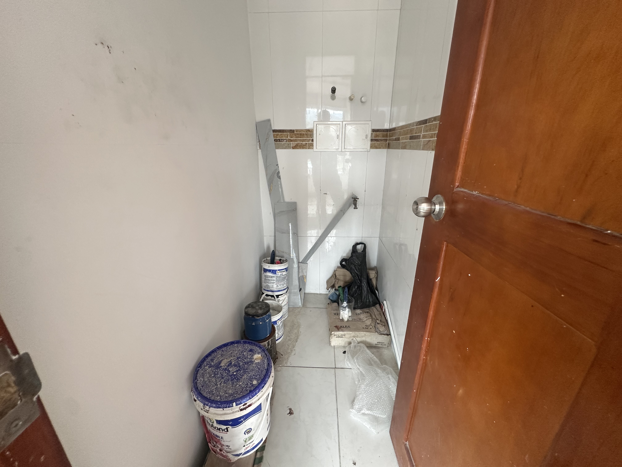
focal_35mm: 14
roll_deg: -1.9
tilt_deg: -18.8
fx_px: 252
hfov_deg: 102.1
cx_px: 311
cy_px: 234
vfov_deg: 85.7
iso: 200
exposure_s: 1/99
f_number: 2.2
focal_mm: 2.22
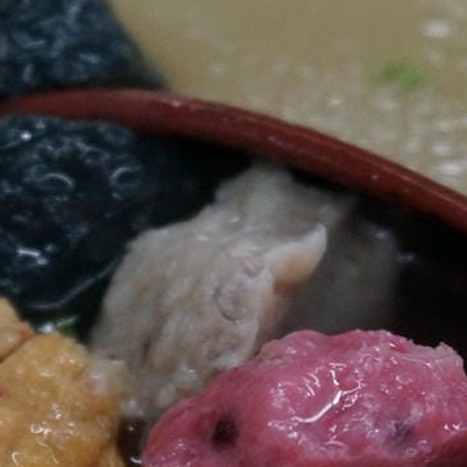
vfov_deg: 12.0
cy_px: 326
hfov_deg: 12.0
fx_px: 2213
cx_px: 140
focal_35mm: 145
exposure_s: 1/125
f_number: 5
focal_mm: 34
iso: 3200
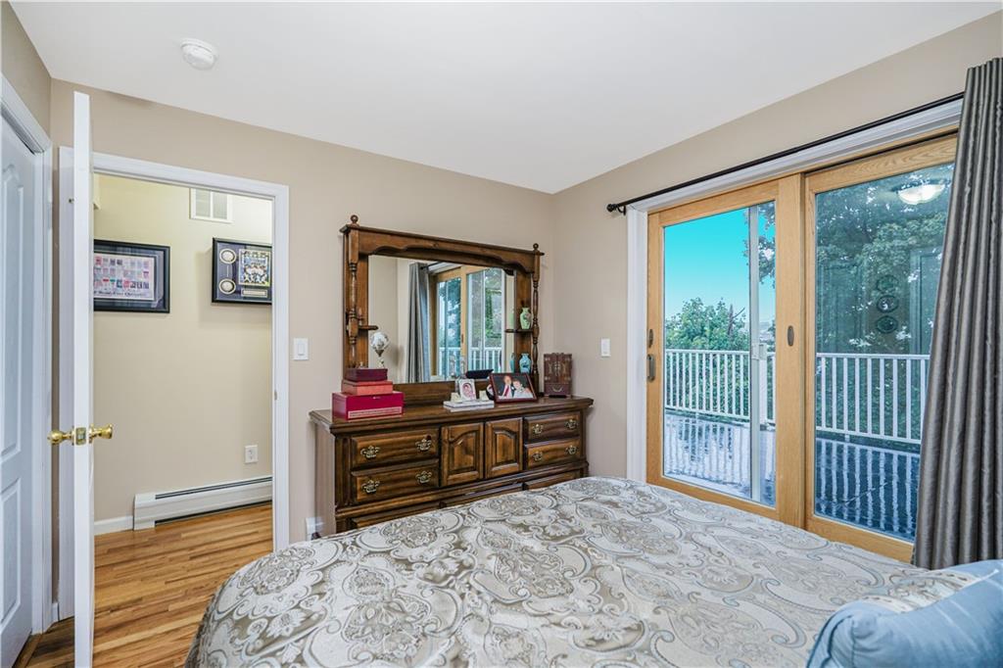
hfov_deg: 96.8
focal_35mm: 16
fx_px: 446
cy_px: 334
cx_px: 502
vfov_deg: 73.7
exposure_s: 1/30
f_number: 4
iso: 125
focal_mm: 16
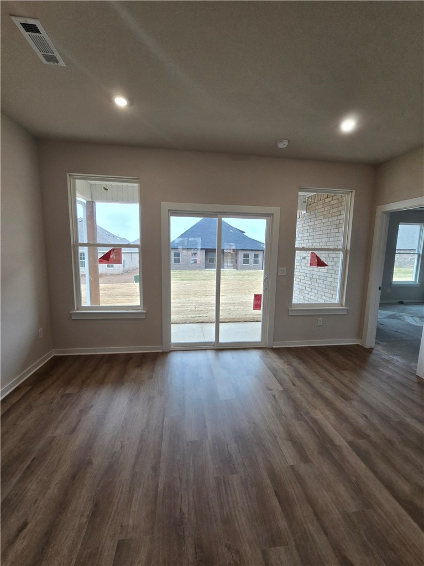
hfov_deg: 89.9
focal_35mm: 13
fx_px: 212
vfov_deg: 106.2
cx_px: 212
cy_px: 283
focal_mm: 2.2
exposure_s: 1/120
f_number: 2.2
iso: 80
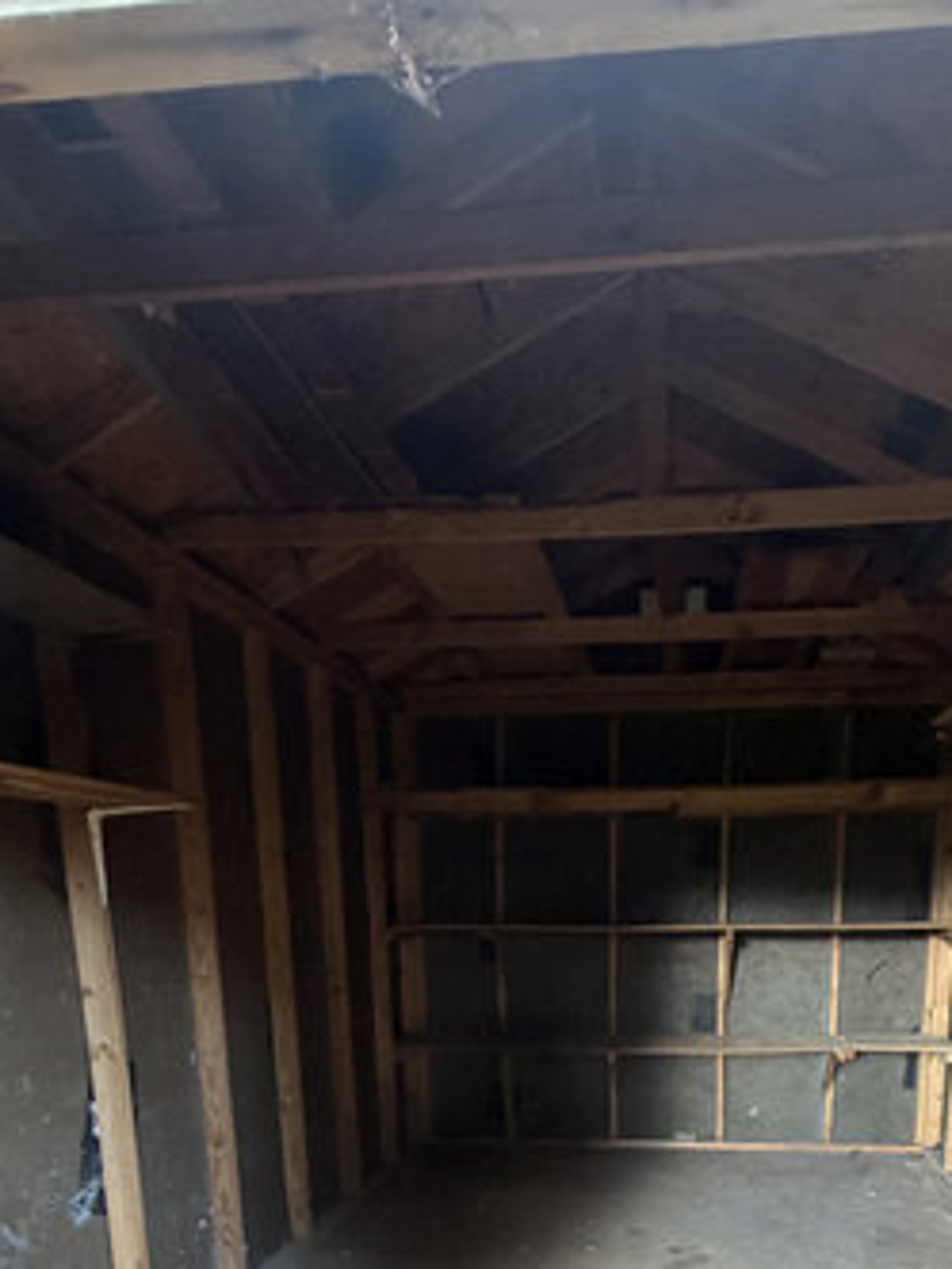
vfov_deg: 56.9
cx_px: 600
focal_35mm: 27
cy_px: 1128
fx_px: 990
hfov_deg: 50.8
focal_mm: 2.22
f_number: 2.2
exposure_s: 1/62
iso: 320
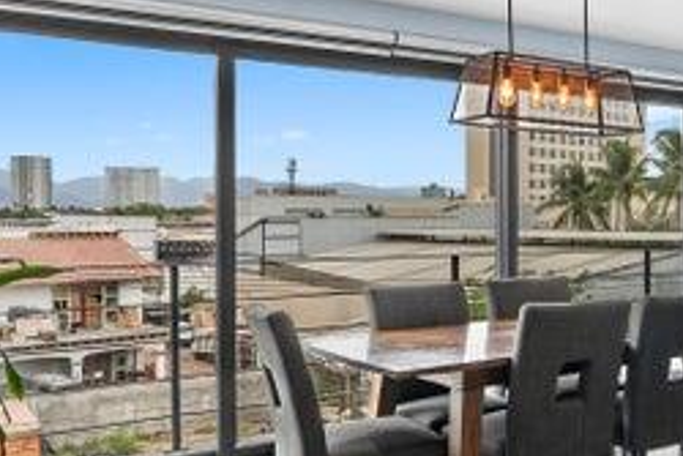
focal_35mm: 46
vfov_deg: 29.2
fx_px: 873
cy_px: 197
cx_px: 673
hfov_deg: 38.3
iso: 1250
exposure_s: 1/25
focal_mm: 16
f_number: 8
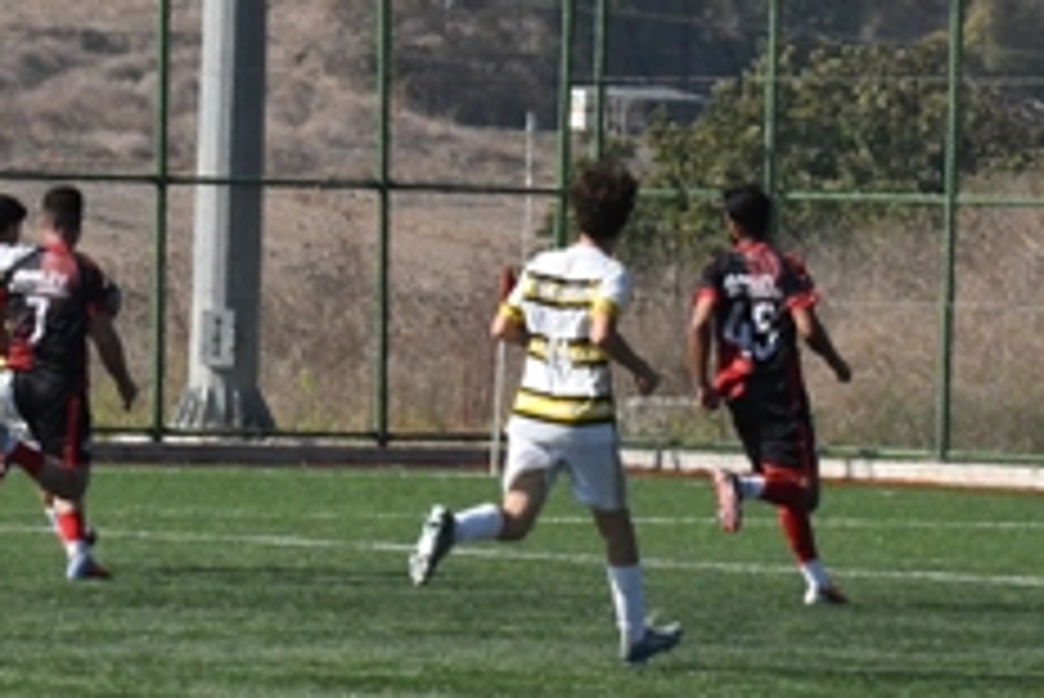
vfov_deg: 3.3
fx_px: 12245
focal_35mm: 422
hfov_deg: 4.9
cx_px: 274
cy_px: 52
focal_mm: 102
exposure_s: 1/4000
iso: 5000
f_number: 16
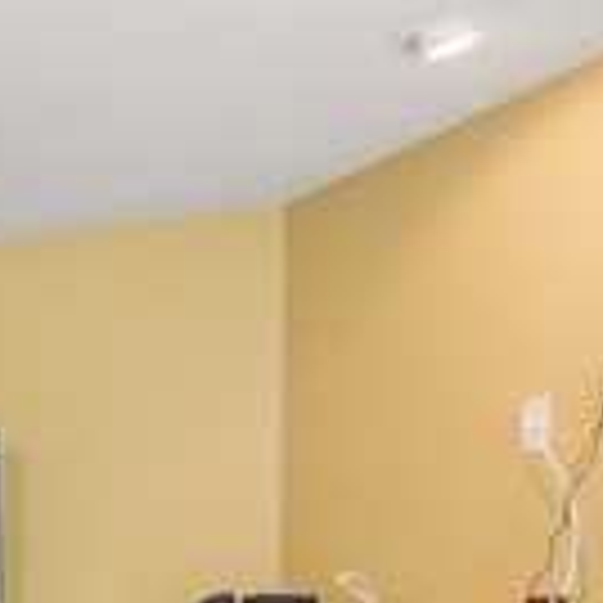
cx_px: -396
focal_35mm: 103
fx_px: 2030
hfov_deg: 15.2
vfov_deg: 16.0
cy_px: 796
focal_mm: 10
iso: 400
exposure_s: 1/13
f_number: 8
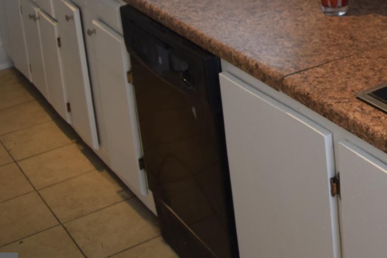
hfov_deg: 20.5
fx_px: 1021
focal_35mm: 95
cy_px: -52
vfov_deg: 14.0
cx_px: 418
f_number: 4
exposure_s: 1/60
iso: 500
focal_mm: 24
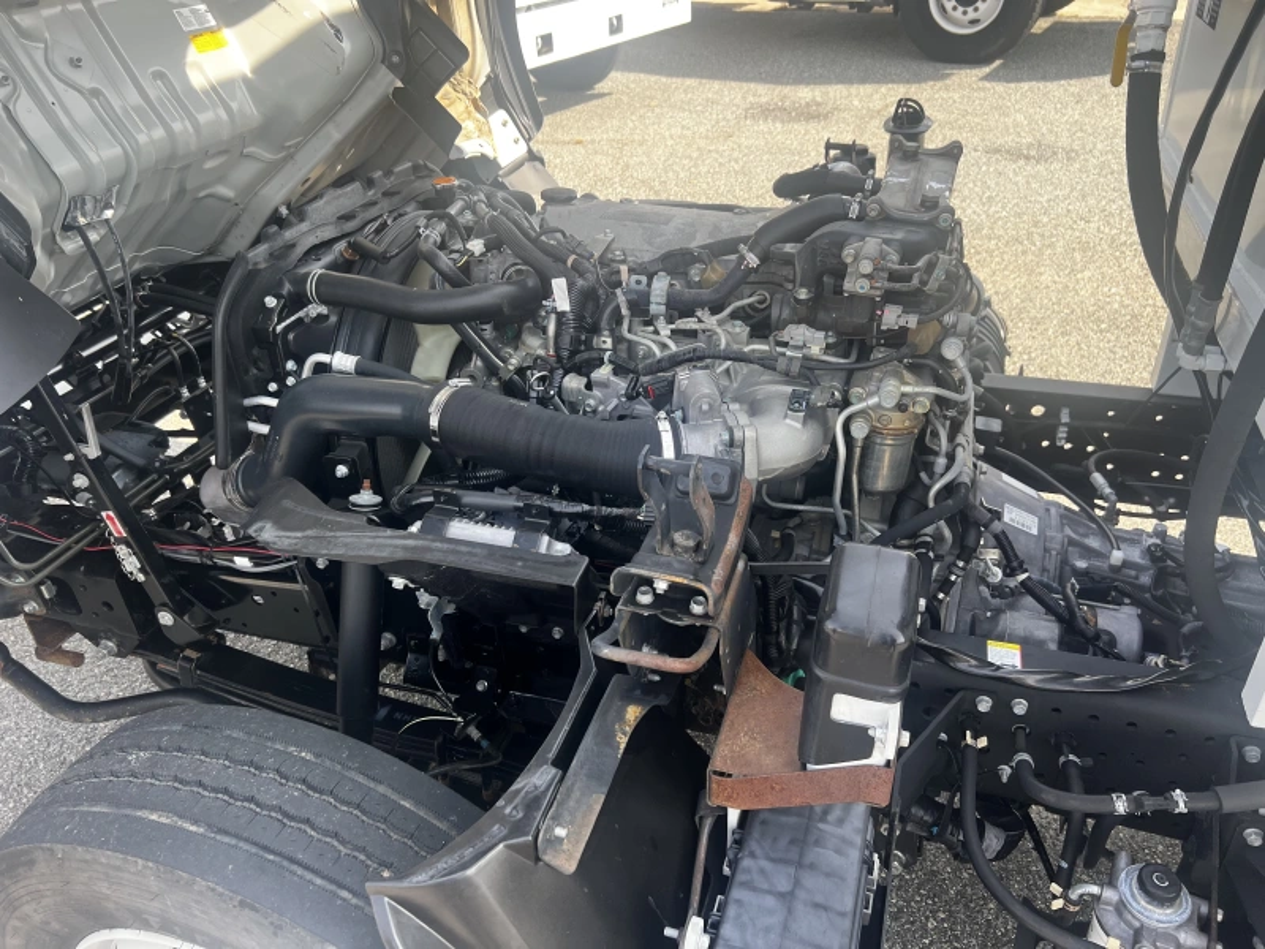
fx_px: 950
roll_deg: +1.5
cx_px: 632
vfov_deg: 53.1
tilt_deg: -32.3
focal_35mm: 26
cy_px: 474
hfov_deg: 67.3
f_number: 1.5
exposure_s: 1/431
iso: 50
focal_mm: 5.7
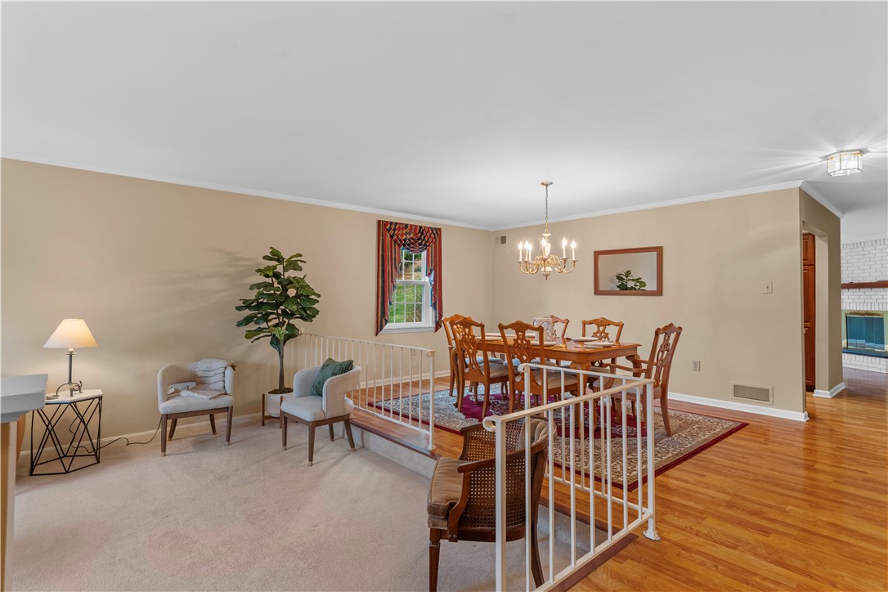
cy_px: 296
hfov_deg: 90.3
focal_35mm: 18
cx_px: 444
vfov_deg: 67.7
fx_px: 441
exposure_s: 1/2.5
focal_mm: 17.9
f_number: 7.1
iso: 800
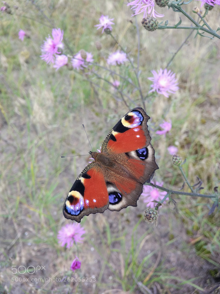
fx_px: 254
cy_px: 147
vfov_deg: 60.0
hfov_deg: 46.8
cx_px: 110
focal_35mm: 30
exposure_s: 1/210
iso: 100
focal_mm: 4.12
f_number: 2
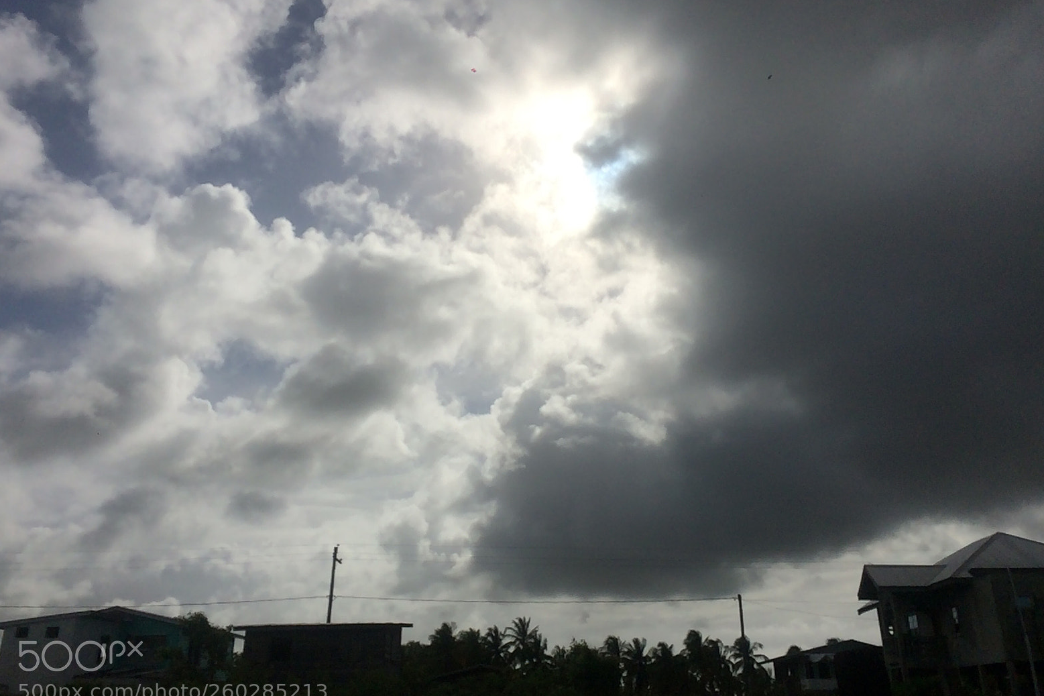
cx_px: 513
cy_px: 342
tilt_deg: +22.0
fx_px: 899
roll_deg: -0.8
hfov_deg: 60.3
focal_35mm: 31
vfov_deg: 42.3
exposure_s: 1/22727
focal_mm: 4.15
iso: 40
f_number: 2.2
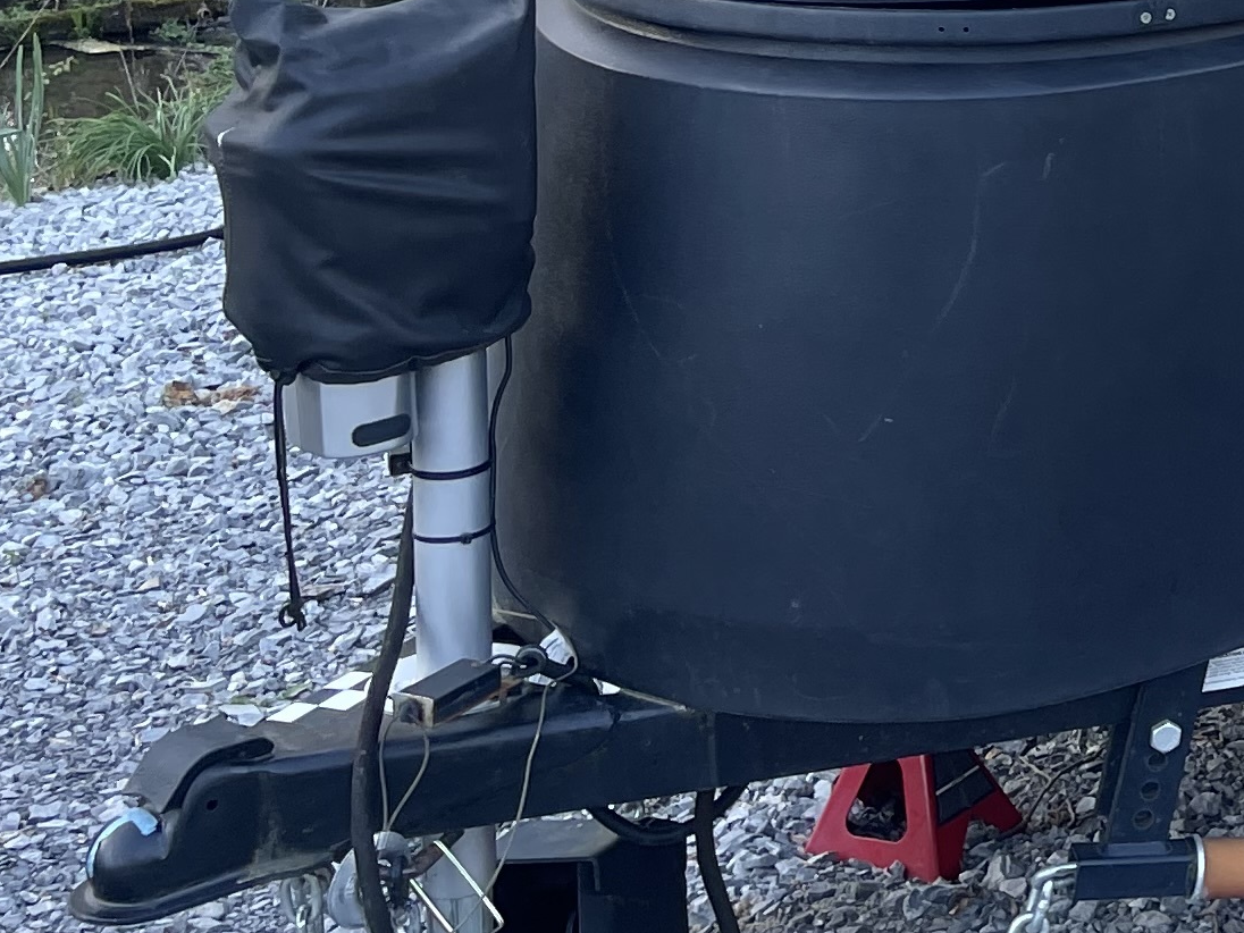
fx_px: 3306
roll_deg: +0.5
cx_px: 1930
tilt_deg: -9.1
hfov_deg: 18.6
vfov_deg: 15.2
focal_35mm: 92
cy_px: -339
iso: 32
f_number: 1.6
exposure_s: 1/153
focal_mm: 5.1
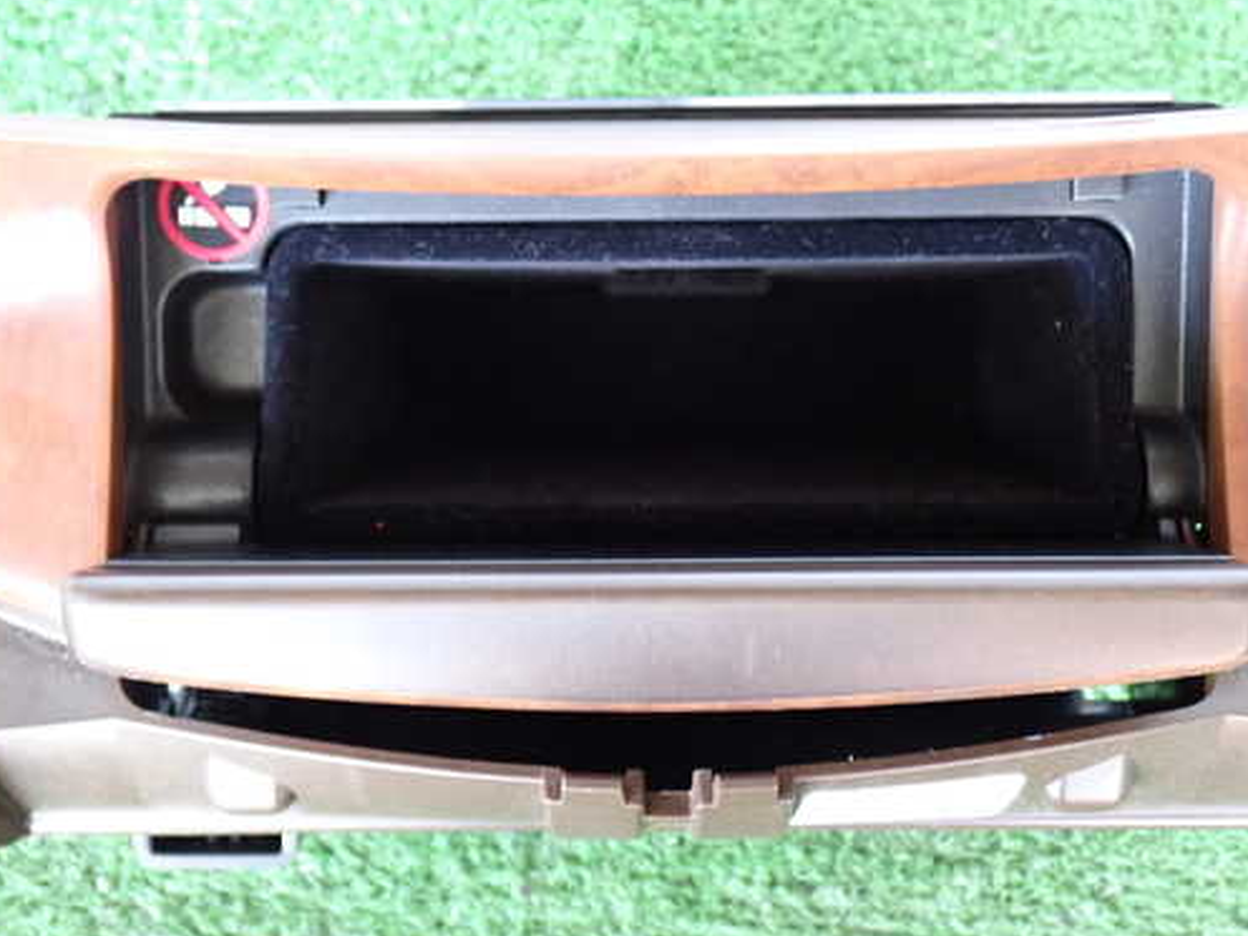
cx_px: 642
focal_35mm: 46
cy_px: 445
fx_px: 1658
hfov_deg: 41.2
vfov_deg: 31.5
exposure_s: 1/25
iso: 800
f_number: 2.7
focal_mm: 6.83
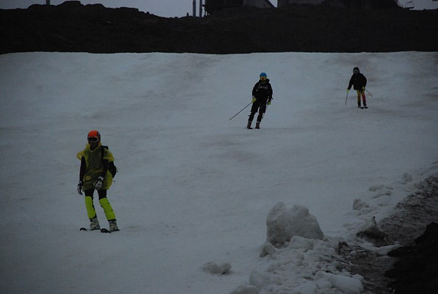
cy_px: 147
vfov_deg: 6.8
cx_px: 219
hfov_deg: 10.1
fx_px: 2468
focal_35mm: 202
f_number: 5.6
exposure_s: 1/1000
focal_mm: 135
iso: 1600
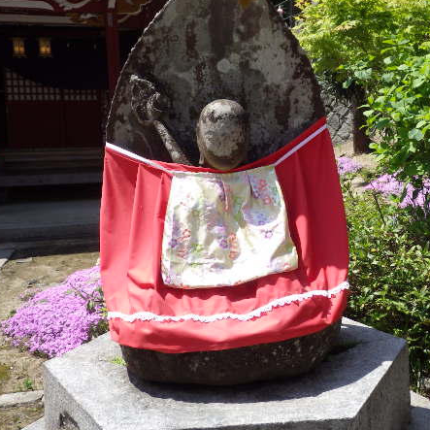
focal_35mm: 46
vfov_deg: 36.8
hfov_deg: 36.4
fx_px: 646
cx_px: 284
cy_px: 206
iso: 125
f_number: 3.5
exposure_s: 1/800
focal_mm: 6.4
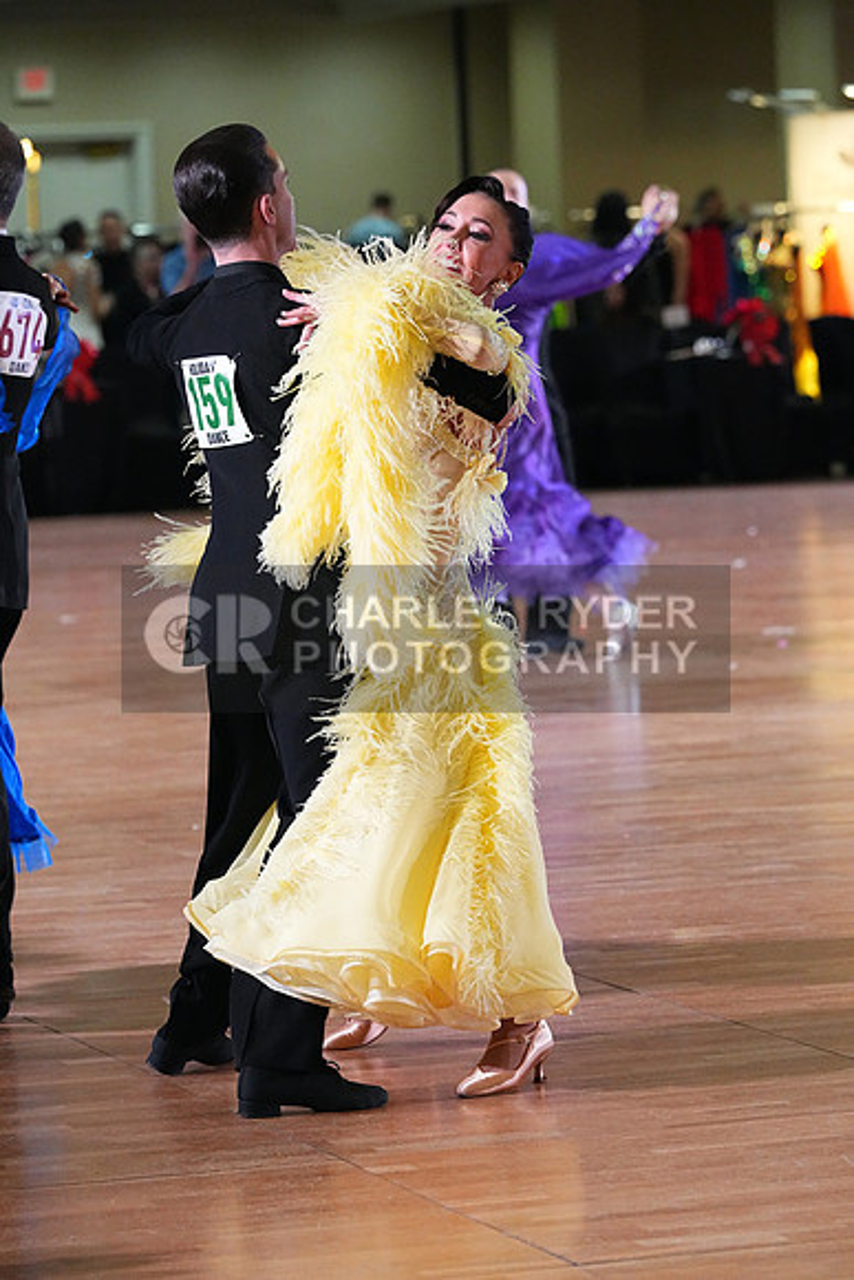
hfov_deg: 8.3
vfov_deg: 12.4
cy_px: 640
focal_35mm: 166
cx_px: 427
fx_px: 5903
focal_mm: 166
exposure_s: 1/400
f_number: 5.6
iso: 10000
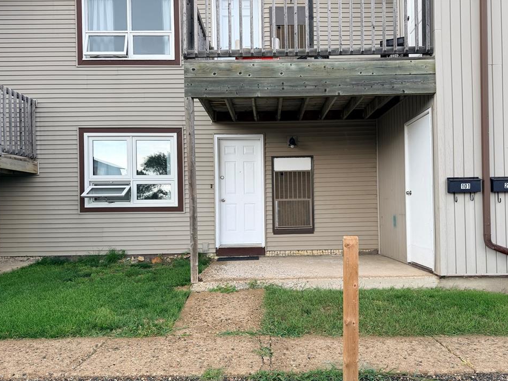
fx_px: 382
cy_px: 205
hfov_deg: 67.2
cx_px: 270
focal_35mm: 26
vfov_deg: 53.0
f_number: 1.78
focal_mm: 6.76
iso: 50
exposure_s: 1/140
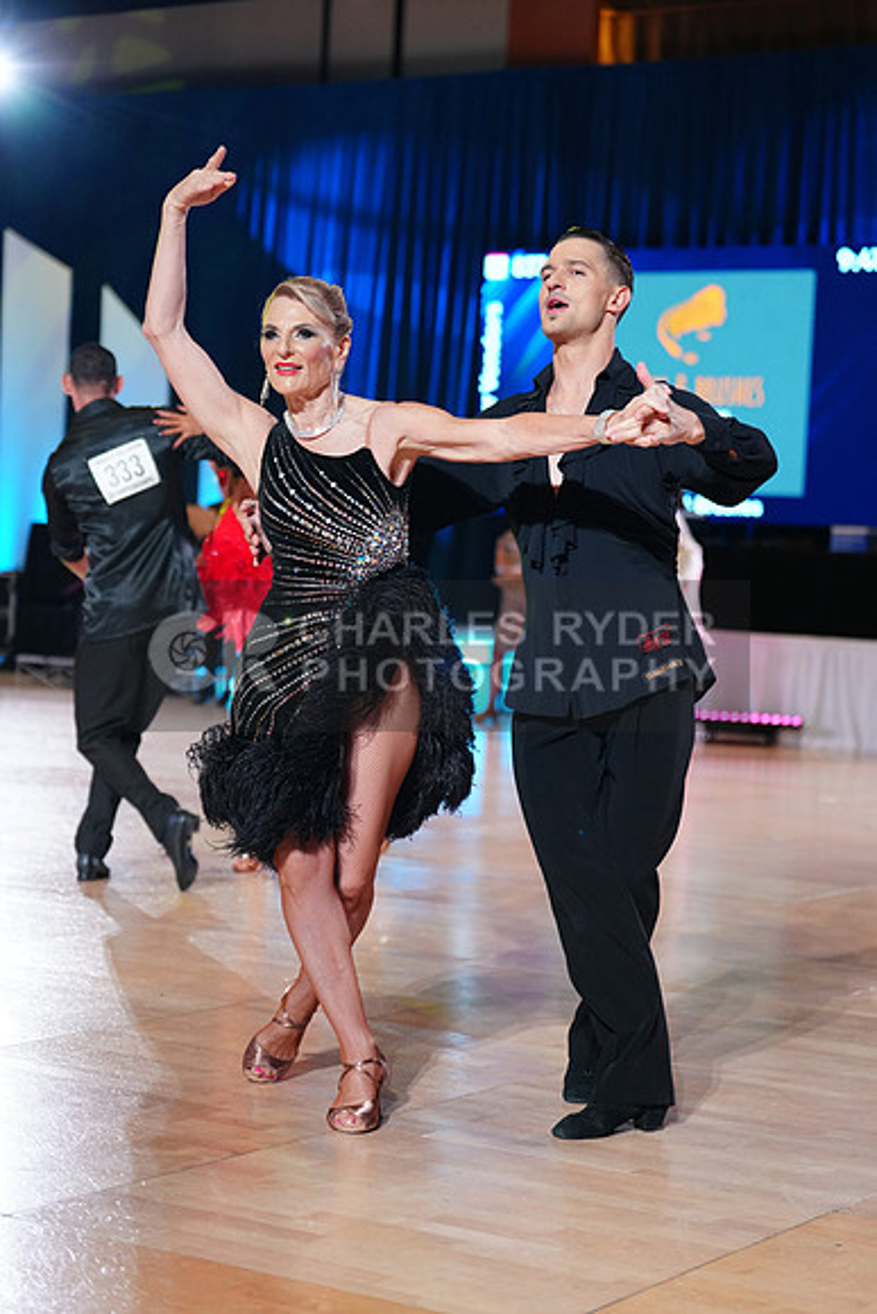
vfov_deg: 28.8
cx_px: 438
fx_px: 2556
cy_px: 657
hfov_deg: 19.5
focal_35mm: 70
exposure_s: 1/400
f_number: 2.8
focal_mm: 70
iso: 2000
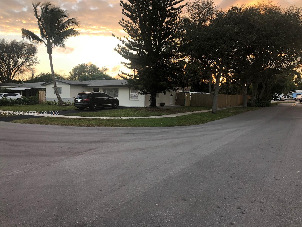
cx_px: 151
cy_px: 114
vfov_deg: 49.7
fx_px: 244
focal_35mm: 28
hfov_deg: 63.4
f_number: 1.8
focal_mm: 3.99
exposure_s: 1/120
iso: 64
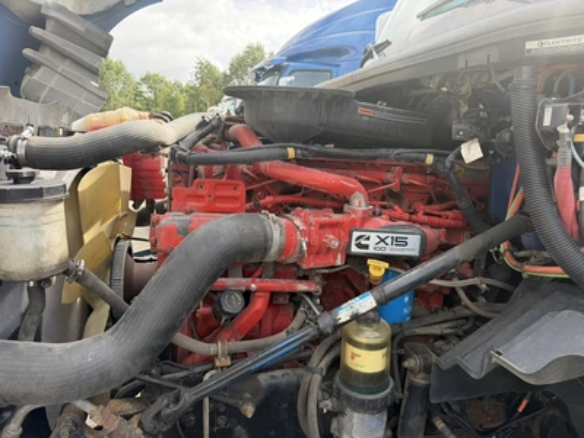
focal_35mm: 24
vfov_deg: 56.8
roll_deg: -0.4
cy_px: 219
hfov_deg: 71.6
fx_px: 405
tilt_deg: -7.7
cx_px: 292
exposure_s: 1/849
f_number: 1.78
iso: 100
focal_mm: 6.76
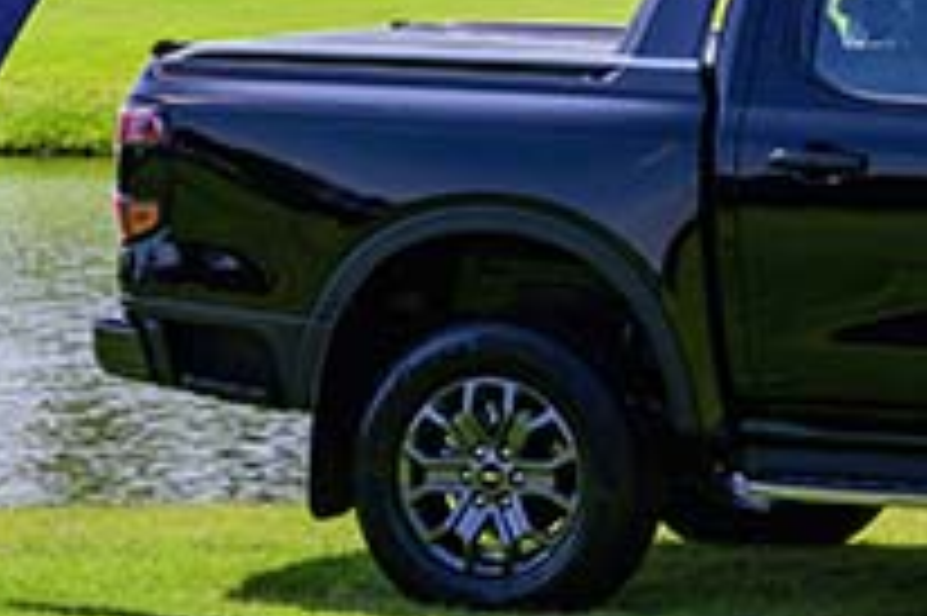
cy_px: -247
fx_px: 8388
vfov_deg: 4.2
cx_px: 1526
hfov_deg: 6.2
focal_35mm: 326
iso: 250
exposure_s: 1/500
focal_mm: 70
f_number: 9
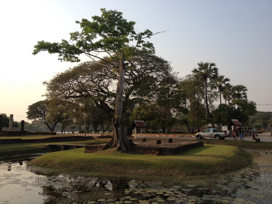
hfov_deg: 52.6
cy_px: 102
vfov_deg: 40.7
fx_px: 275
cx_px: 136
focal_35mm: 35
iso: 50
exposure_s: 1/968
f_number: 2.4
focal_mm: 4.28
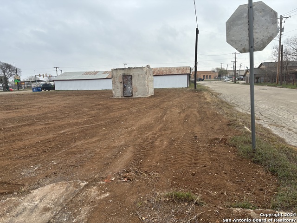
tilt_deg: -8.2
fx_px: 223
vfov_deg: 53.1
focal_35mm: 26
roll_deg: +2.5
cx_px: 148
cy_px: 112
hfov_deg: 67.3
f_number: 1.6
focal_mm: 5.96
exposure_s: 1/1164
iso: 50
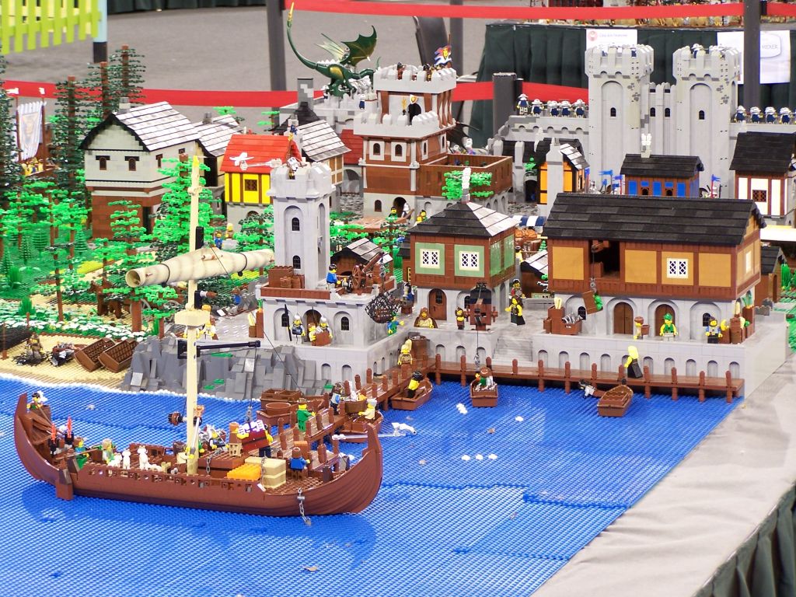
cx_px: 398
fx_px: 2690
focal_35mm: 117
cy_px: 298
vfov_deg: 12.7
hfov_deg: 16.8
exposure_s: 1/4
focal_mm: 19.4
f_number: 3.2
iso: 80
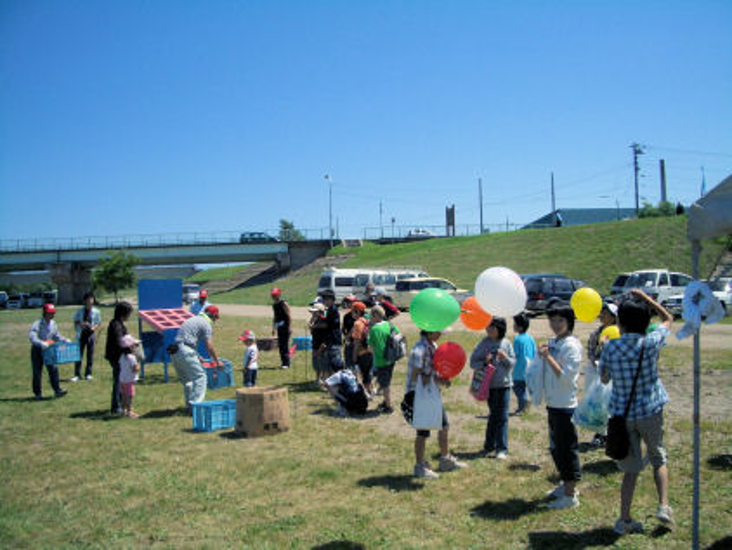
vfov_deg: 40.7
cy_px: 275
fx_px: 741
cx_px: 366
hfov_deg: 52.6
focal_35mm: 35
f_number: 4.3
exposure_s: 1/1250
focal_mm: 5.8
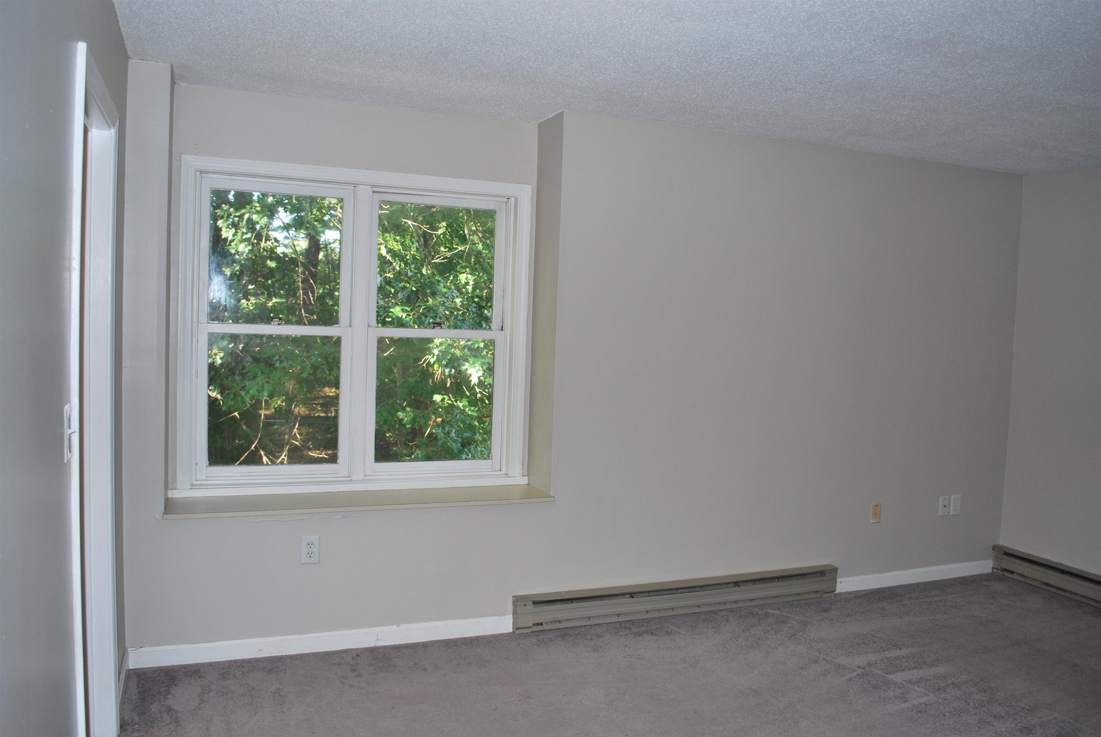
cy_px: 368
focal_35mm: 27
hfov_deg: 67.3
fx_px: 827
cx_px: 550
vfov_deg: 48.0
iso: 200
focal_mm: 18
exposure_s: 1/60
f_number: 3.5
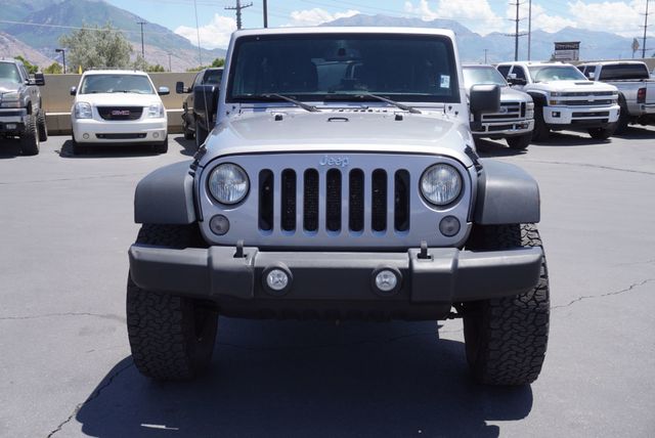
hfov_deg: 49.5
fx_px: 710
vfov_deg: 34.3
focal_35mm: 39
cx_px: 328
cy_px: 219
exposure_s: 1/200
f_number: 8
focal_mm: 26
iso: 100
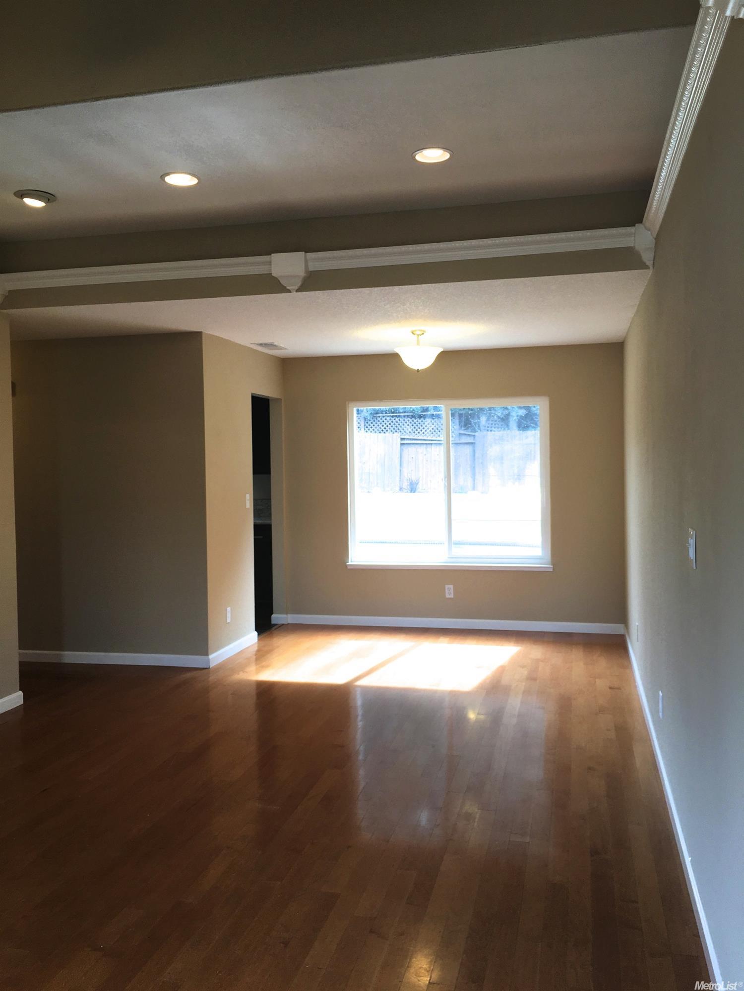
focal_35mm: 29
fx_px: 831
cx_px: 372
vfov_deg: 61.7
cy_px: 496
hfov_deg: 48.2
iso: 25
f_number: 2.2
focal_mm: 4.15
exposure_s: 1/60
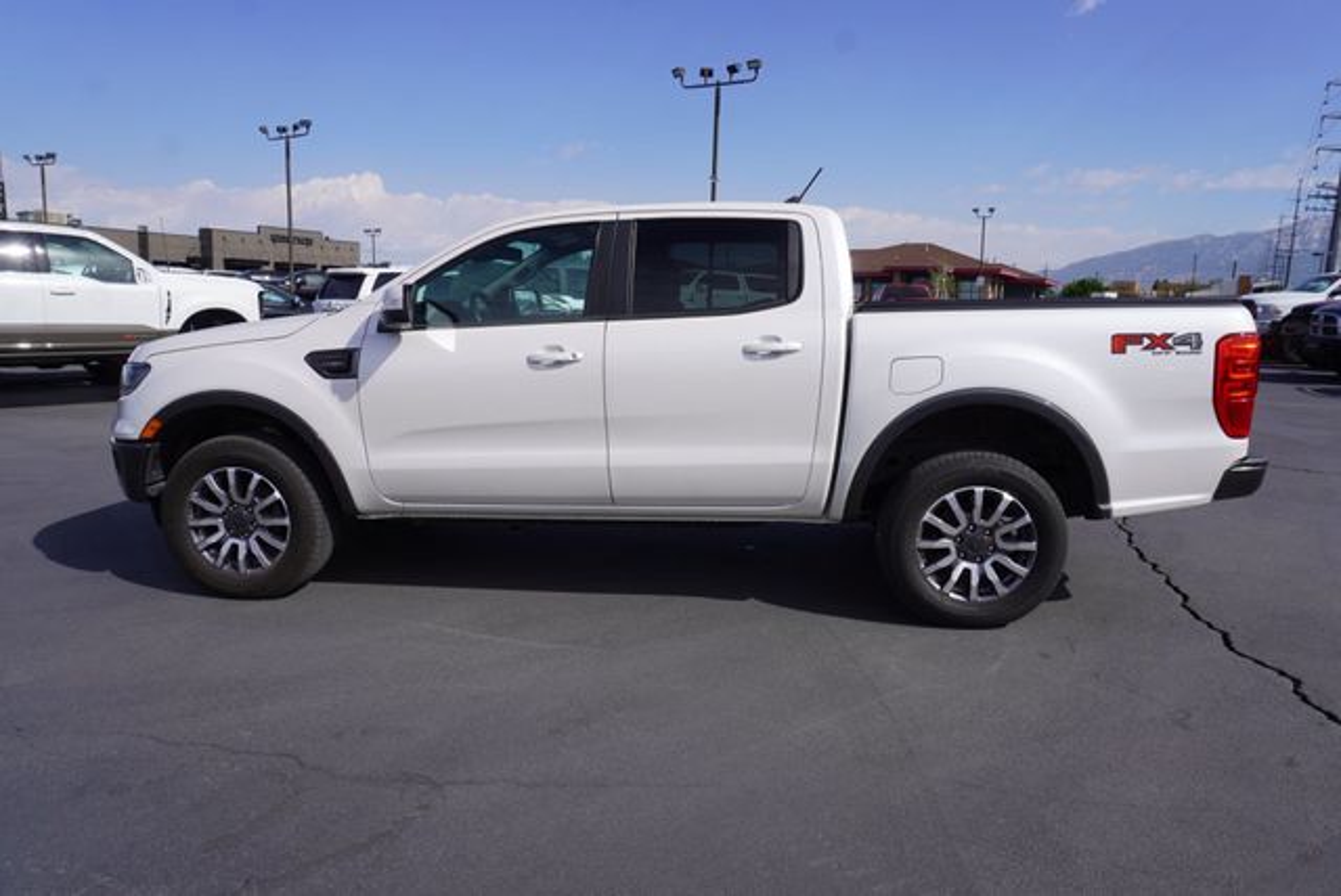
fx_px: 895
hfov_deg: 73.7
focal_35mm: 24
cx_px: 670
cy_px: 448
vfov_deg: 53.2
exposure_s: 1/200
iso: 100
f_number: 10
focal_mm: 16
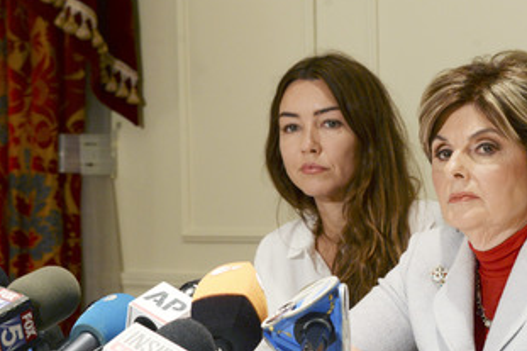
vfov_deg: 14.5
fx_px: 1375
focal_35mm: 94
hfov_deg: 21.6
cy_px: 242
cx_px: 356
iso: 1600
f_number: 4.8
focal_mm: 65
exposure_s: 1/60
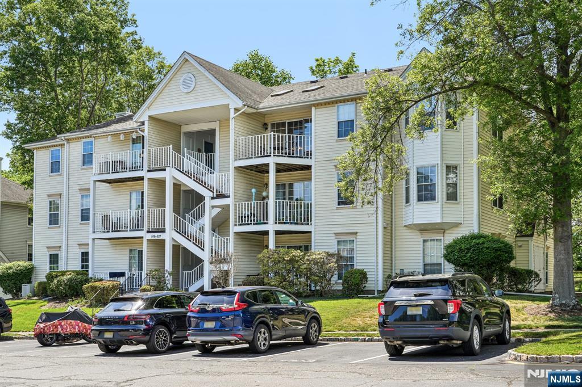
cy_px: 194
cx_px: 291
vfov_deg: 31.2
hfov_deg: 45.4
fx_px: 695
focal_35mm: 43
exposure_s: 1/250
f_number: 8
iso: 125
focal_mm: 43
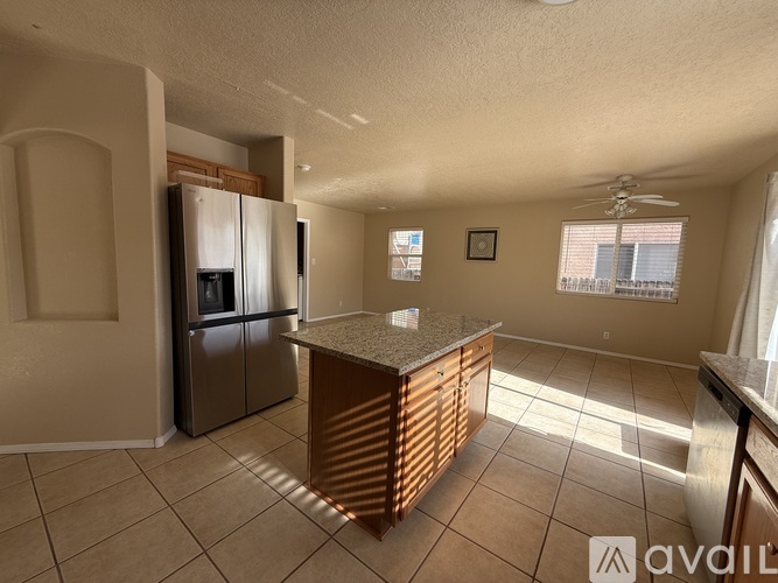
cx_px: 389
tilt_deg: -5.4
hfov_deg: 102.1
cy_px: 292
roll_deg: -2.1
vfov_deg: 85.7
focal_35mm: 14
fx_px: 315
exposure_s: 1/264
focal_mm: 2.22
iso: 64
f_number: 2.2
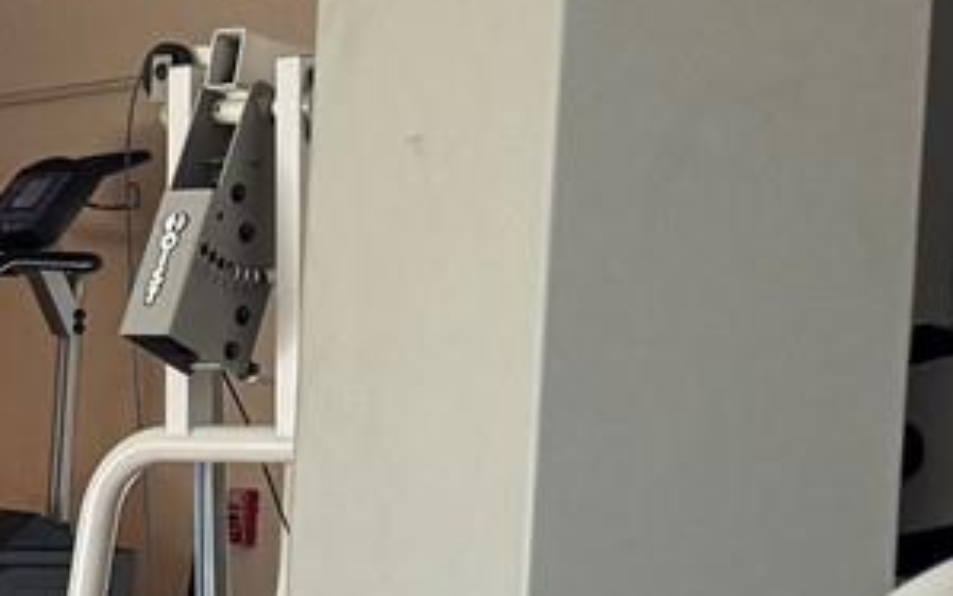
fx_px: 3533
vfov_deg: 9.5
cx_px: -724
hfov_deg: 13.8
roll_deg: -2.3
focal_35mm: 136
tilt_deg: -7.2
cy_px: 794
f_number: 1.78
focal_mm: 6.76
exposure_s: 1/67
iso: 200
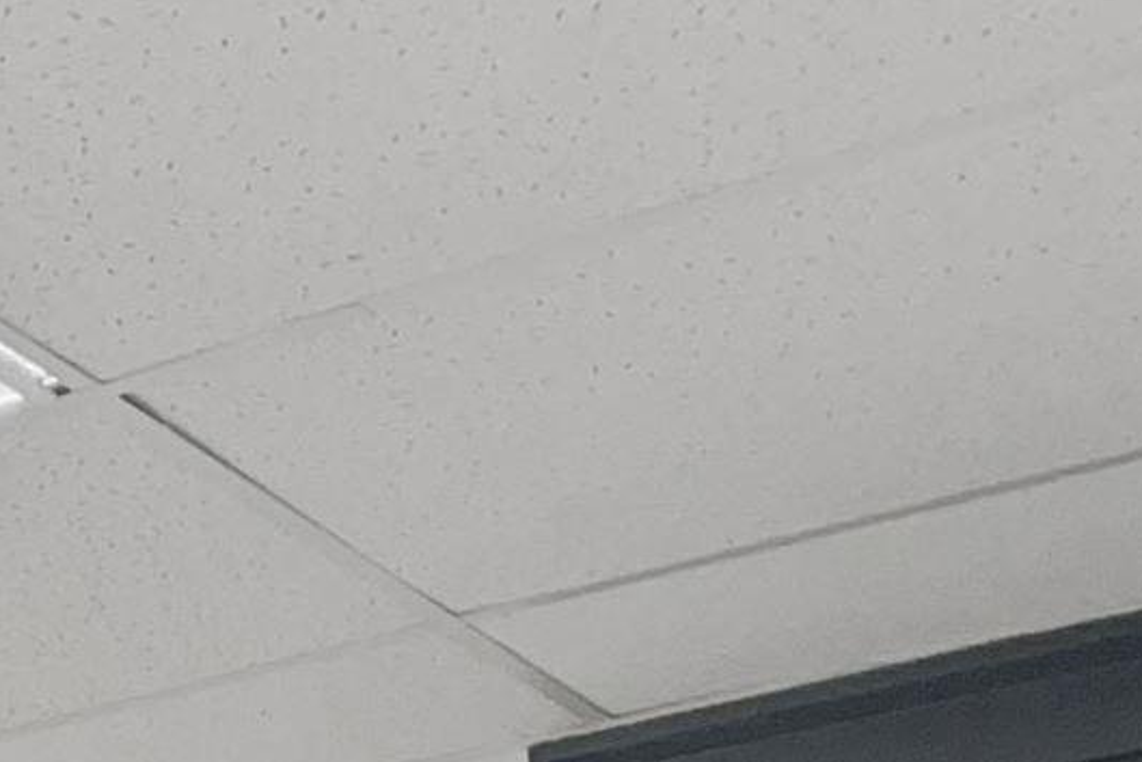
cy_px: 2090
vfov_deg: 7.8
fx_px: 4981
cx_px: -399
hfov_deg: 12.6
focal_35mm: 157
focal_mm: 5.7
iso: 100
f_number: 1.5
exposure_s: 1/120
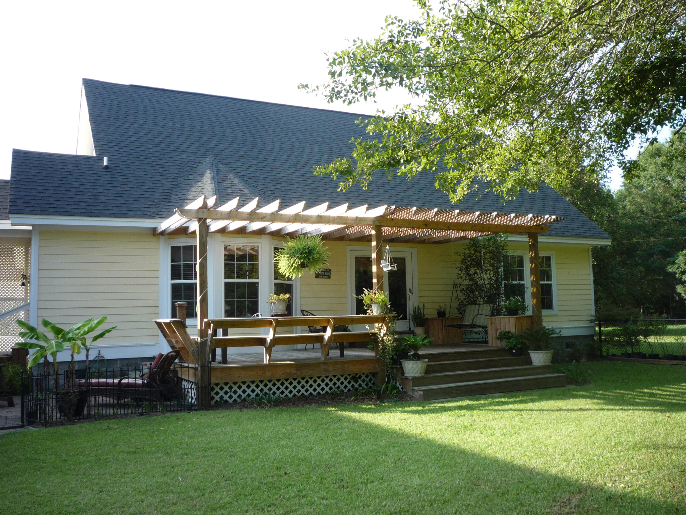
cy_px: 258
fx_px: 634
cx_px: 343
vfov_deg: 44.2
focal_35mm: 32
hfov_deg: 56.8
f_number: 4
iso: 100
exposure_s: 1/100
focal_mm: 5.2
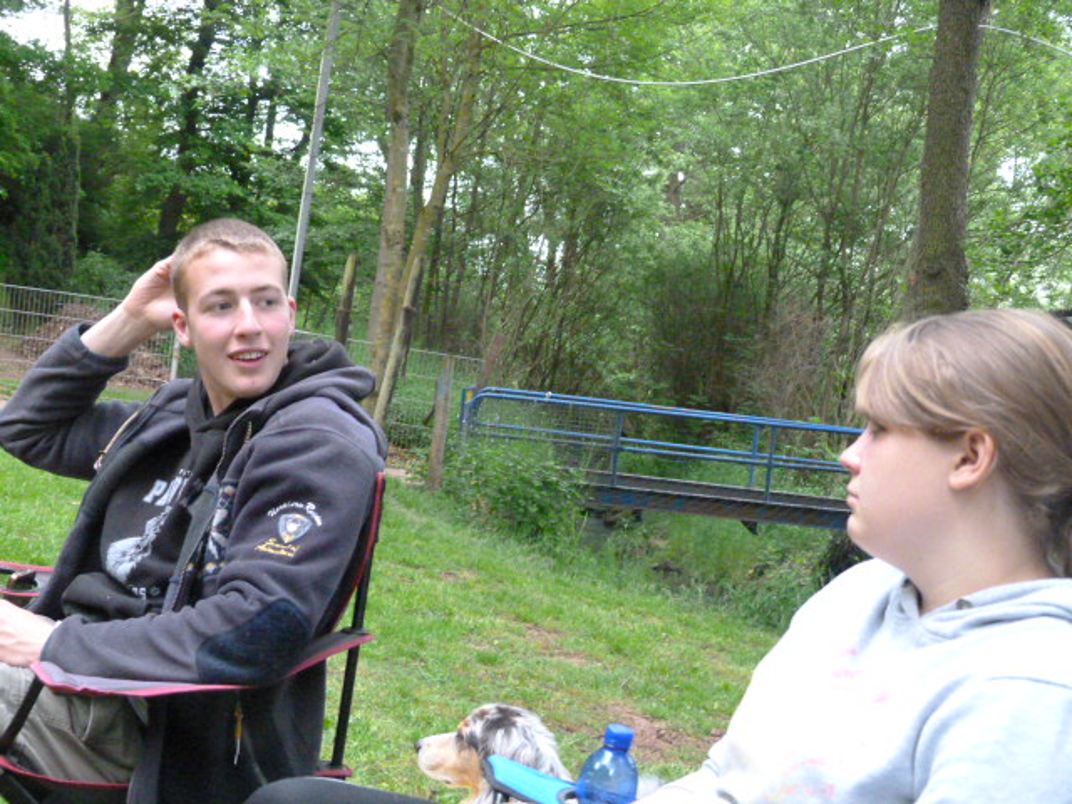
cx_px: 536
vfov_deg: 25.2
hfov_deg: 33.2
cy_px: 402
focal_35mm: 58
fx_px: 1796
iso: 1000
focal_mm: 10.5
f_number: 3.2
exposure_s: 1/15
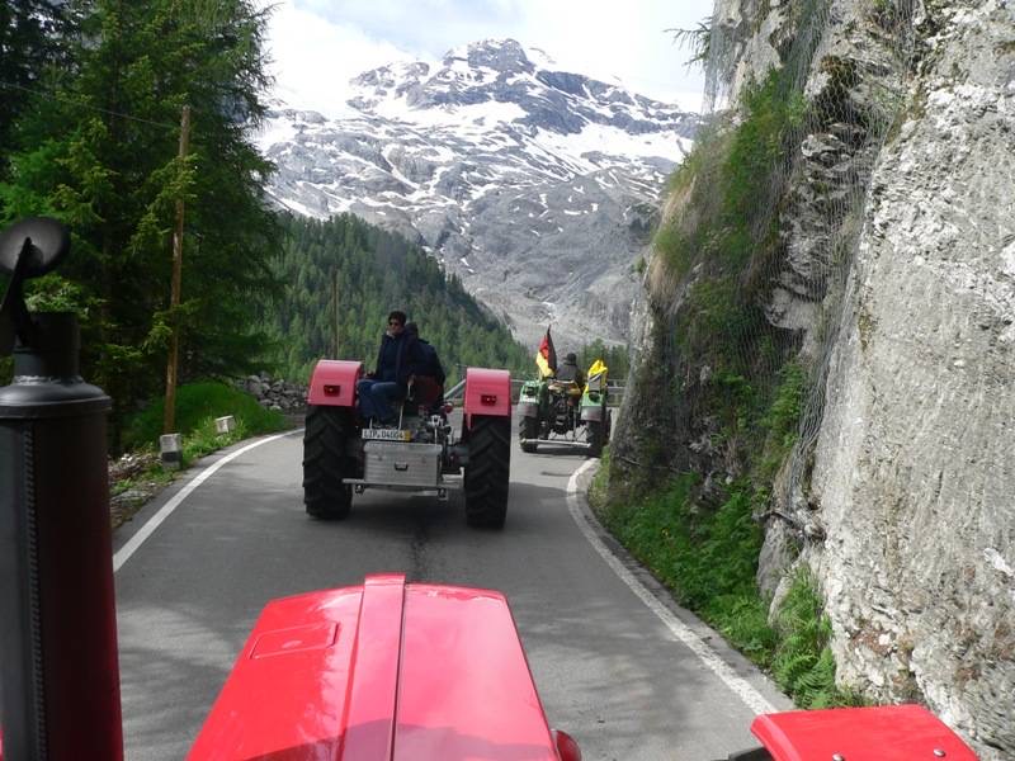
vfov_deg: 39.7
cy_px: 380
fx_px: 1056
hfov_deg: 51.4
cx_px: 508
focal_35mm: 36
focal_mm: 6
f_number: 4
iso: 80
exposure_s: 1/500
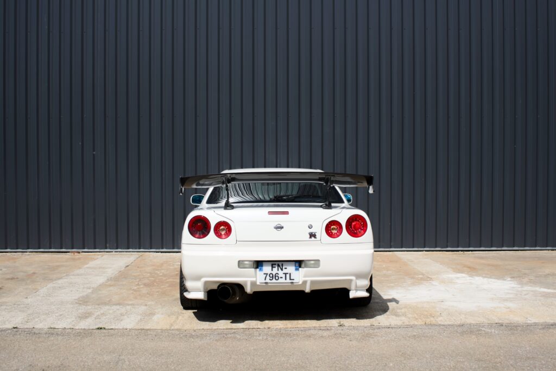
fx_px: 649
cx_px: 278
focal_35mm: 42
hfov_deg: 46.4
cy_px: 186
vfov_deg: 31.9
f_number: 4
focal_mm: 28
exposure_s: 1/1250
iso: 100
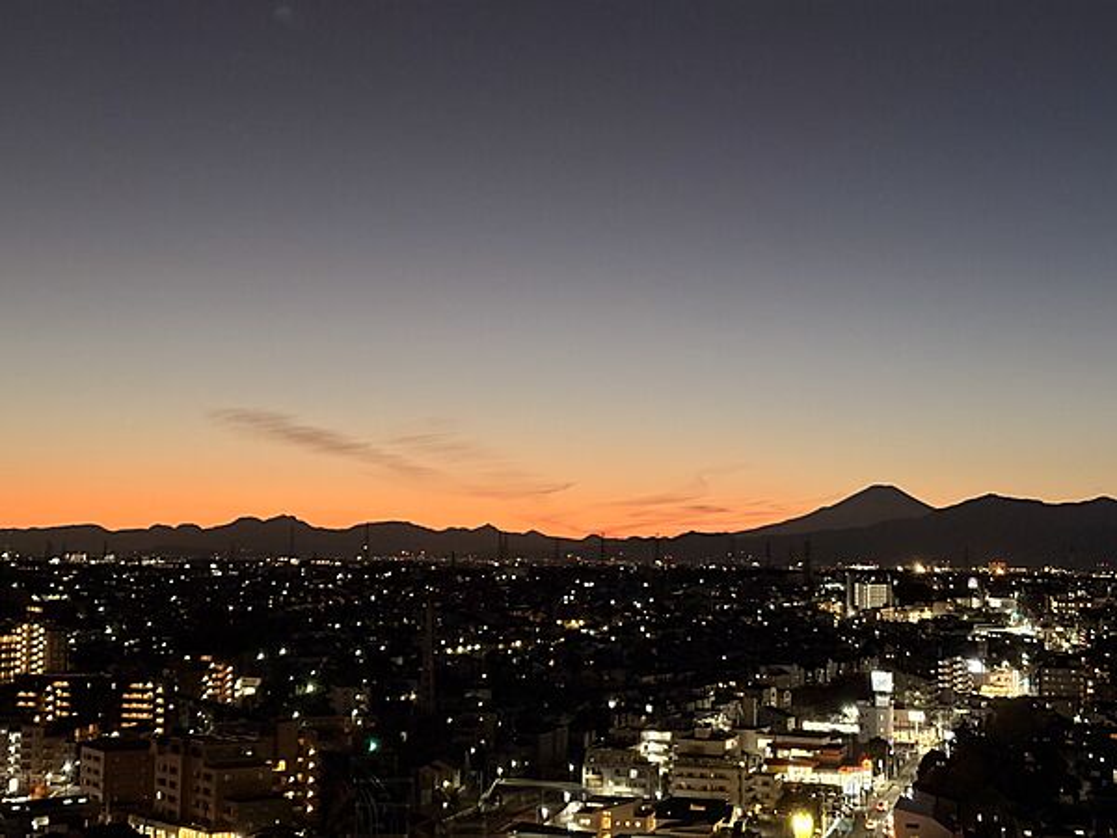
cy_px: 419
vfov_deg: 28.0
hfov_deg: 36.8
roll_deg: -1.0
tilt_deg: +4.6
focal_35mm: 52
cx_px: 558
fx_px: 1678
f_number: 1.6
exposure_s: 1/20
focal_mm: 5.96
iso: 400
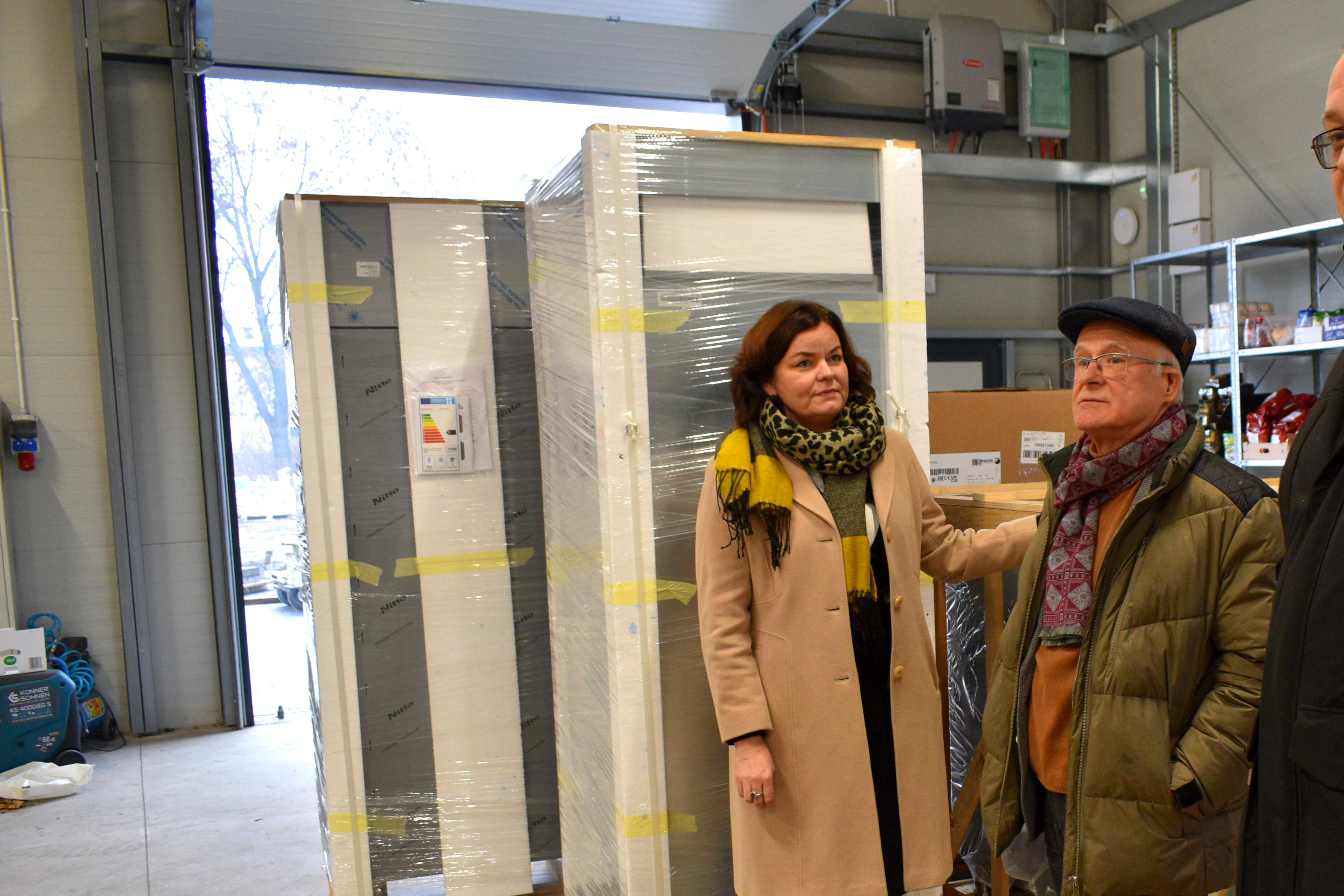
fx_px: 1531
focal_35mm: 41
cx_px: 976
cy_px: 601
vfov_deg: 32.3
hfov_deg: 46.0
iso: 720
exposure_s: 1/60
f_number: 4
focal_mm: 18
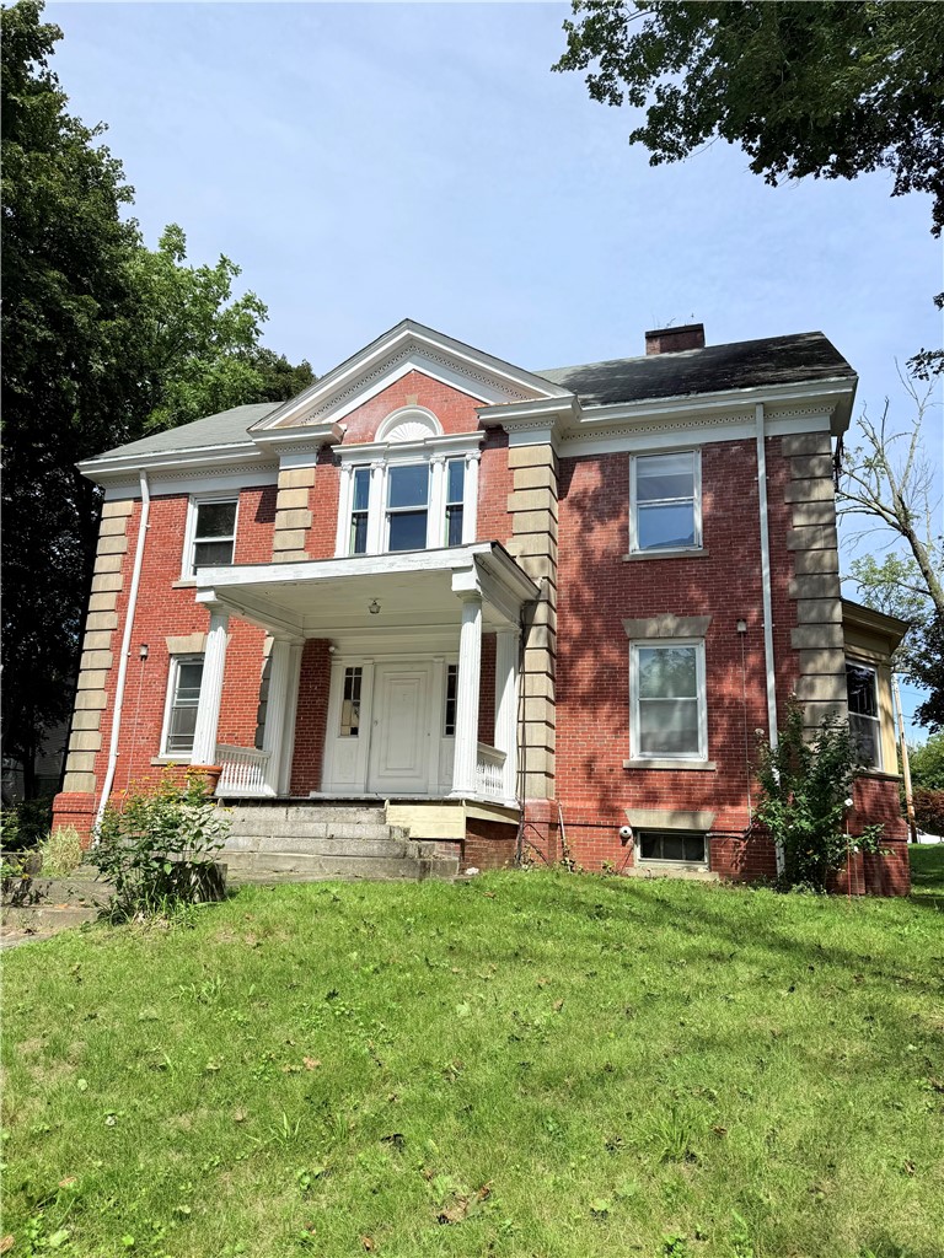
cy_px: 629
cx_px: 472
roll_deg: -2.6
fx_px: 873
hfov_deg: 56.8
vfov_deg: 71.6
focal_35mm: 24
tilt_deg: +14.3
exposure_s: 1/5714
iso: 80
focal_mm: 6.76
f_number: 1.78
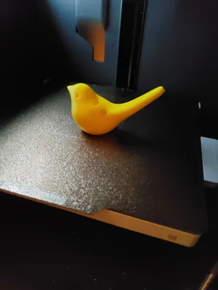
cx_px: 109
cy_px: 145
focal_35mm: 26
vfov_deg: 67.3
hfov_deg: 53.1
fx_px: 218
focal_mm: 3.08
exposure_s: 1/30
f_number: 2
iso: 2500
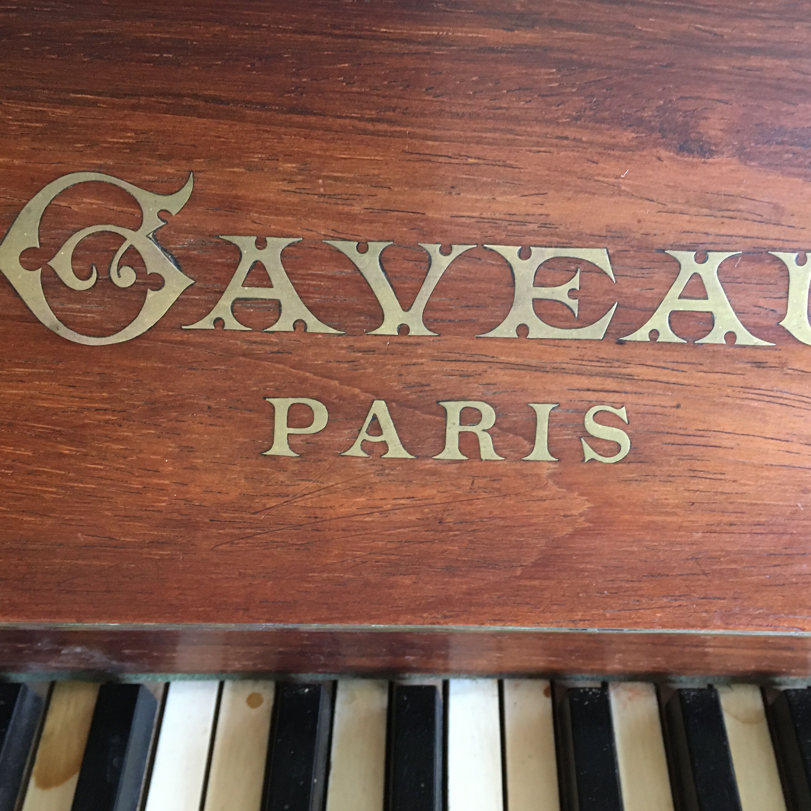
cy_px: 400
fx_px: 928
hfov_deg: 47.0
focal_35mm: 35
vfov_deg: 47.2
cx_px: 476
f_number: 2.2
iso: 200
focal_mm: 4.15
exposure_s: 1/17
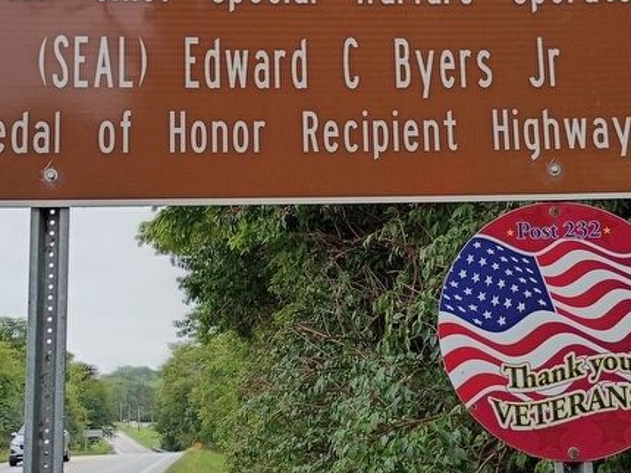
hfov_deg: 35.5
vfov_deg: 26.9
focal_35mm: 54
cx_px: 291
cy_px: 184
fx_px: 984
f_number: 1.8
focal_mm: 4.27
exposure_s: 1/120
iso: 101
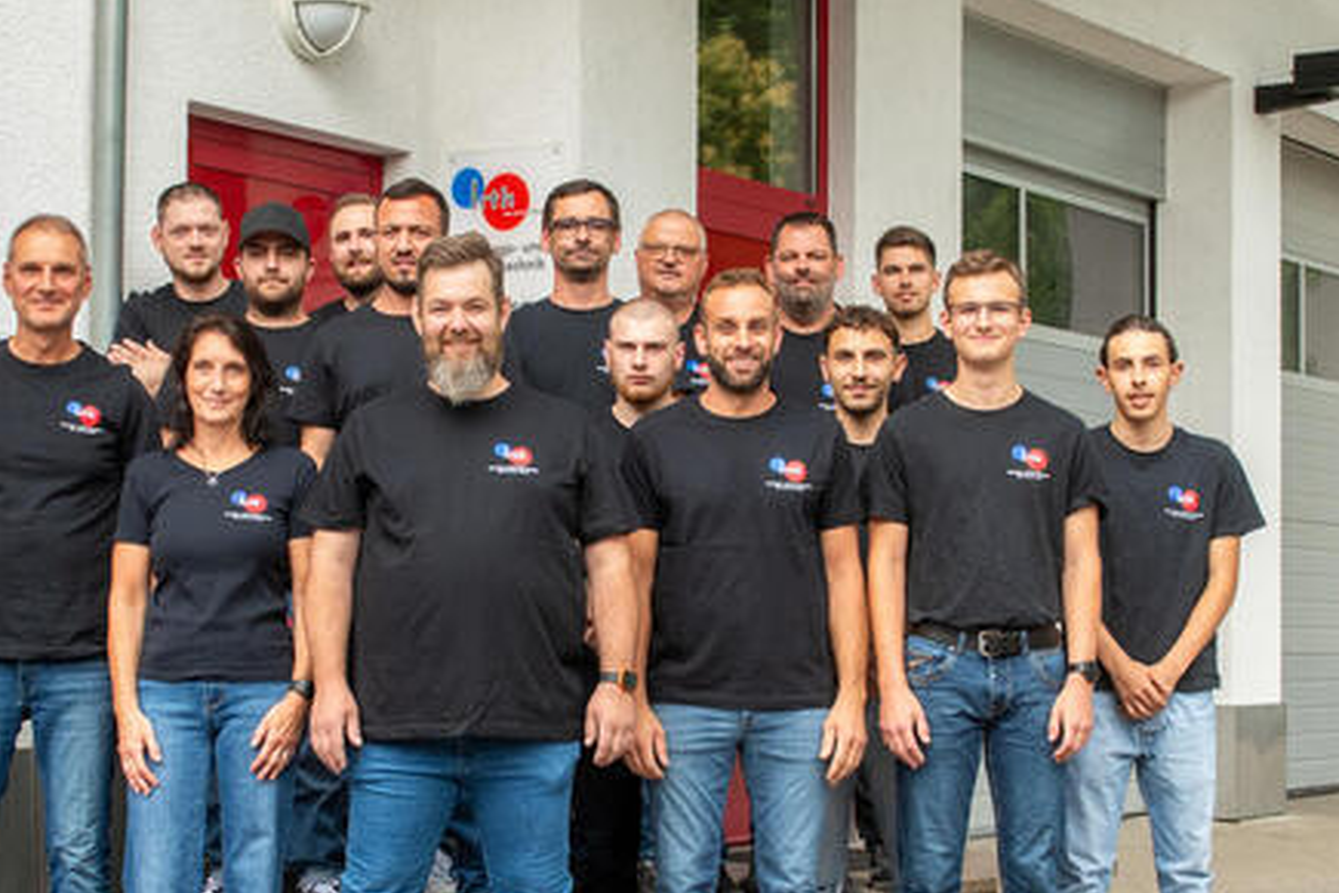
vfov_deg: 17.1
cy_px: 540
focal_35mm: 80
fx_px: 2972
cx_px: 588
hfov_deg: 25.4
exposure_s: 1/100
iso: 800
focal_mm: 29
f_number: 6.3
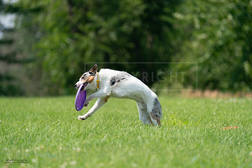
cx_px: 126
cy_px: 84
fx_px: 3088
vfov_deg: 3.1
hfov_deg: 4.7
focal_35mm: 441
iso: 1000
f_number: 6.3
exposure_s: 1/4000
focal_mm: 441
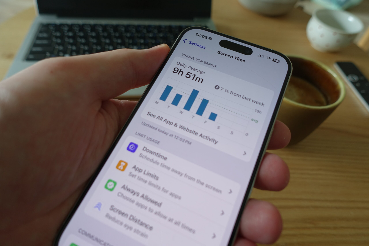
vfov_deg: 53.1
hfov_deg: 73.7
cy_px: 123
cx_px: 184
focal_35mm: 24
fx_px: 246
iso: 125
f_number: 2.8
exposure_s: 1/50
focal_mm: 8.8
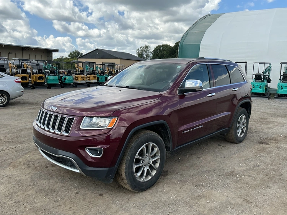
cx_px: 144
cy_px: 108
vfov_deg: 49.8
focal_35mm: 28
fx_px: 232
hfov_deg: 63.4
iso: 25
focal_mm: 3
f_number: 1.8
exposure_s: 1/1055
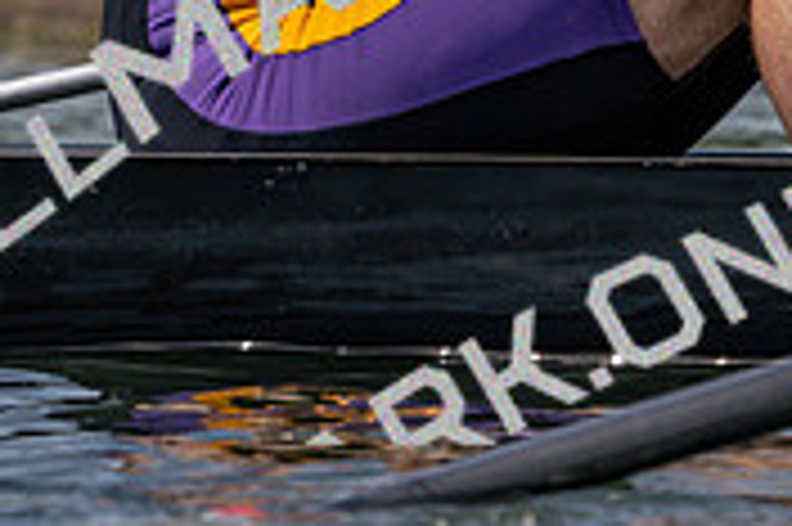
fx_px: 26001
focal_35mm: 1183
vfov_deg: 1.2
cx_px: 720
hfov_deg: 1.7
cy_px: -326
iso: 250
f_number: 6.3
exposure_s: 1/1600
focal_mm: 359
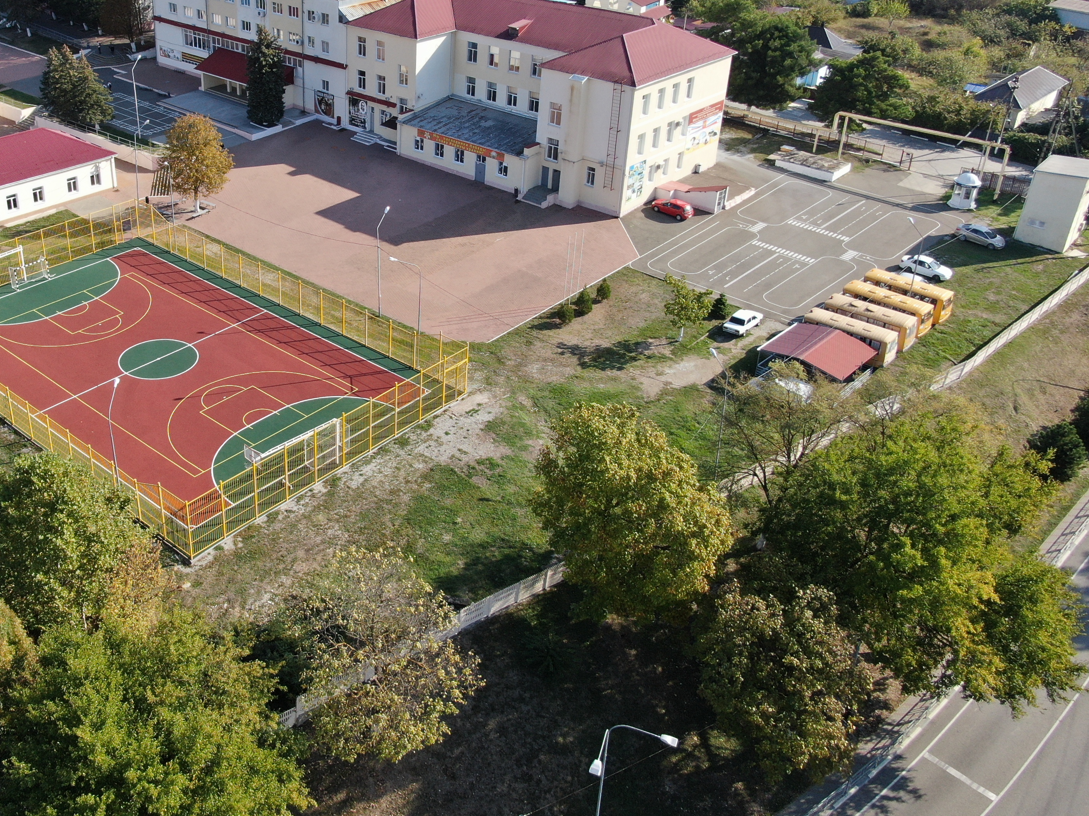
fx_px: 1070
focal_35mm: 34
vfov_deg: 41.5
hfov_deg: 52.7
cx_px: 349
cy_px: 311
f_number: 2.8
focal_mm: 4.39
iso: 100
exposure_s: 1/640
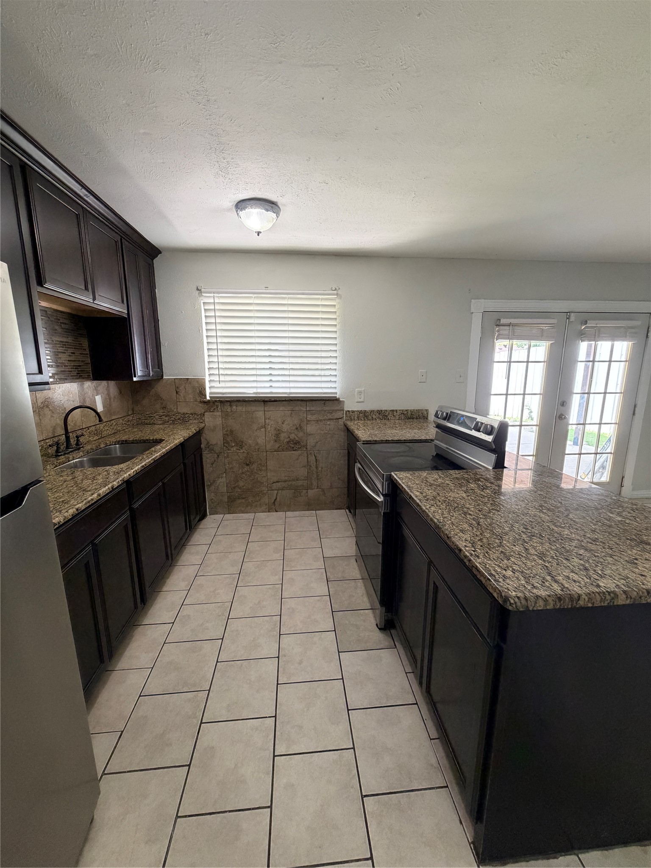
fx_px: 351
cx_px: 326
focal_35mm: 14
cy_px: 434
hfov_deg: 85.7
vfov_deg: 102.1
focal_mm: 2.22
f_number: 2.2
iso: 400
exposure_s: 1/60
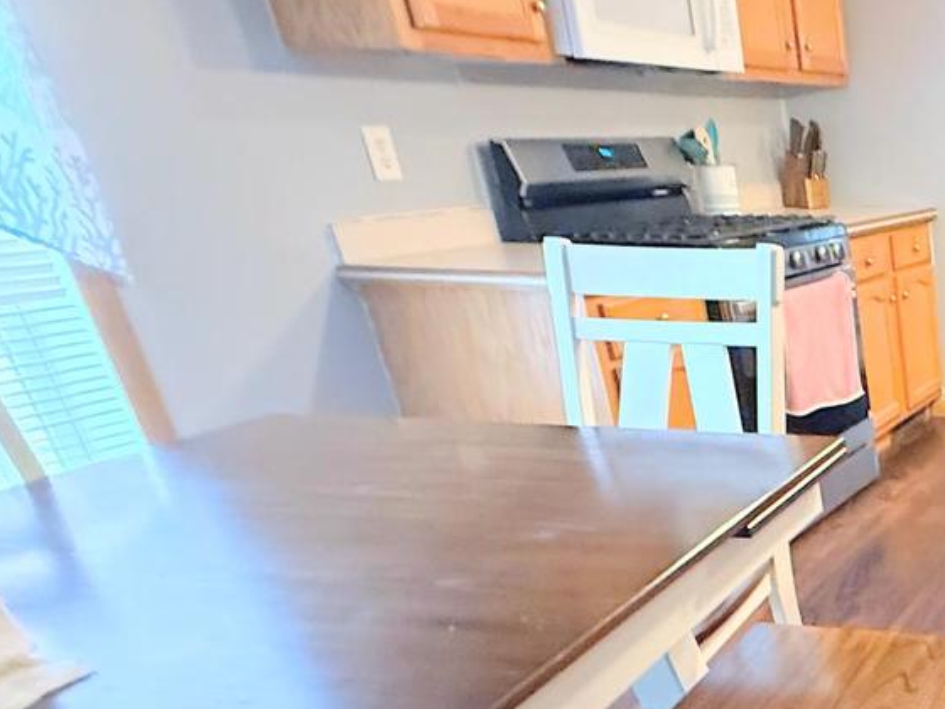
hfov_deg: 37.6
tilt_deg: -26.0
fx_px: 983
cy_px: 608
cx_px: 1154
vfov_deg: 37.6
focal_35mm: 36
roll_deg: +0.4
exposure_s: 1/60
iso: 1000
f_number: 2.2
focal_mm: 2.22
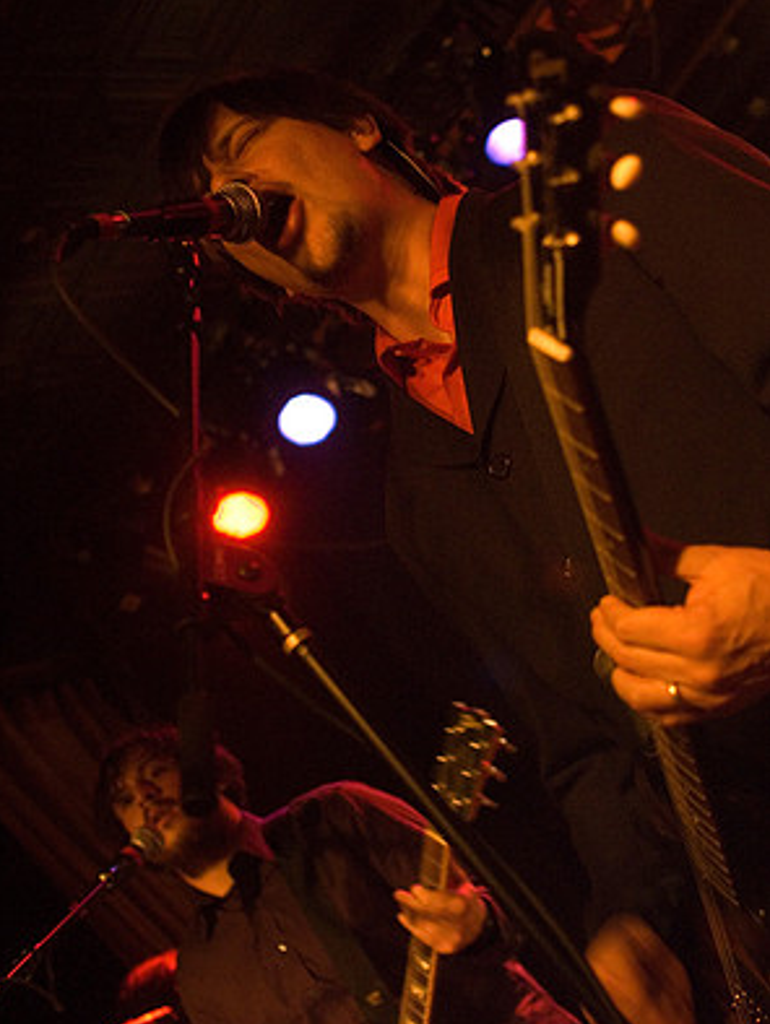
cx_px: 384
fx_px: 1705
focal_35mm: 58
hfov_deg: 25.4
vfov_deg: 33.5
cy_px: 535
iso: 1600
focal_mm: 35
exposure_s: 1/30
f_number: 2.8
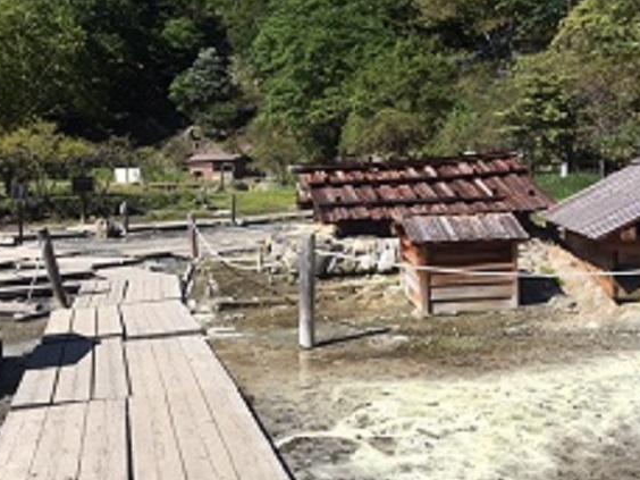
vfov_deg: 38.6
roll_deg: -0.1
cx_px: 355
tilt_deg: -2.8
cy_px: 214
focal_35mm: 37
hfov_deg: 50.0
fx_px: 684
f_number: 2.2
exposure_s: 1/1570
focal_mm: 4.15
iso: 25
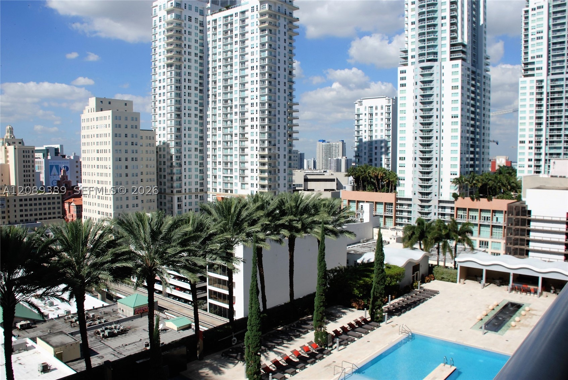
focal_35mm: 27
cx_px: 284
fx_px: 426
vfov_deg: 48.0
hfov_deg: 67.3
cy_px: 190
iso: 100
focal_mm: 18
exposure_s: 1/250
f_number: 8
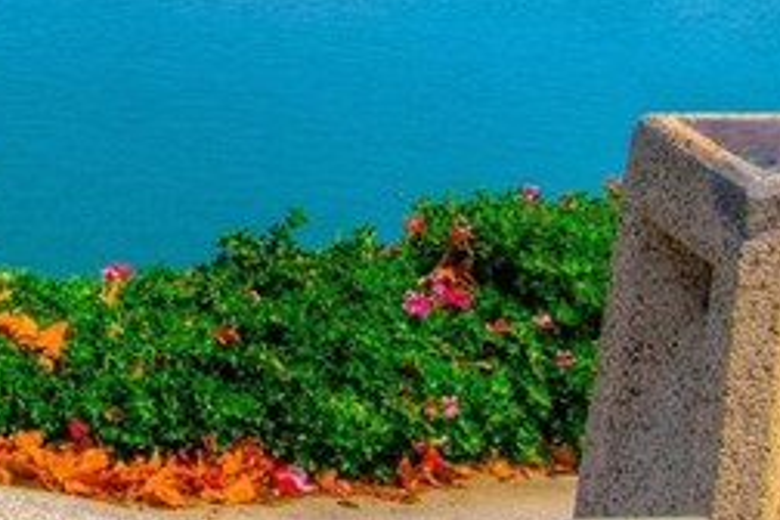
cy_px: -142
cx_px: -43
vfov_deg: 17.6
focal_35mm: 73
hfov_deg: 25.9
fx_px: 1582
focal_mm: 18
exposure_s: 1/200
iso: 400
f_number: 22
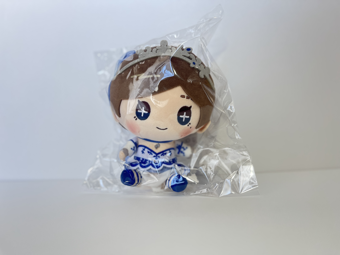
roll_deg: +2.6
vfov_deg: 53.1
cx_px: 170
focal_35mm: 26
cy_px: 128
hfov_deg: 67.3
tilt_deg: +0.4
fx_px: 255
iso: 80
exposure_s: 1/121
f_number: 1.6
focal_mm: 5.1
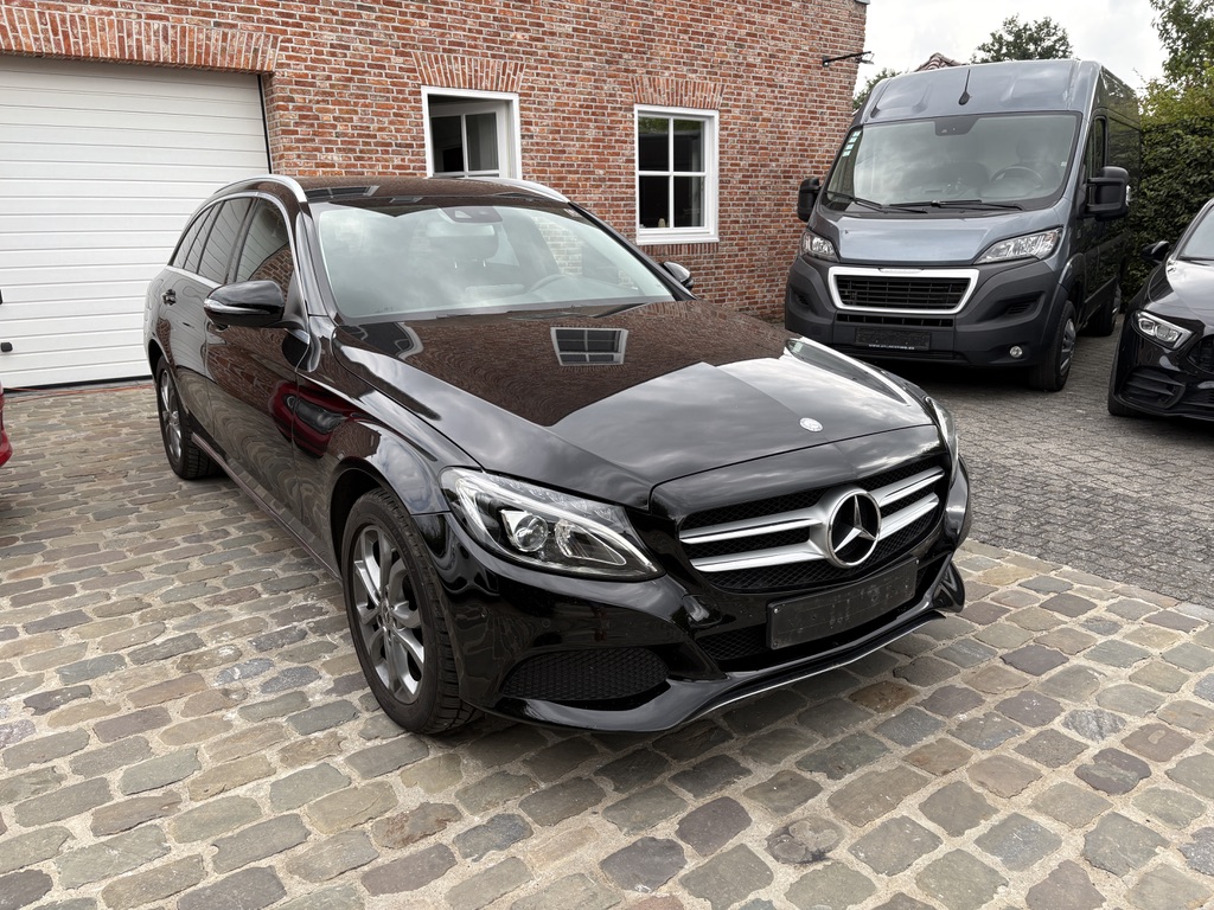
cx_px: 607
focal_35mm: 26
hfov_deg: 67.3
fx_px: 912
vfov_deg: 53.1
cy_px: 455
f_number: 1.6
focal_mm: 5.96
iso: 50
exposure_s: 1/647
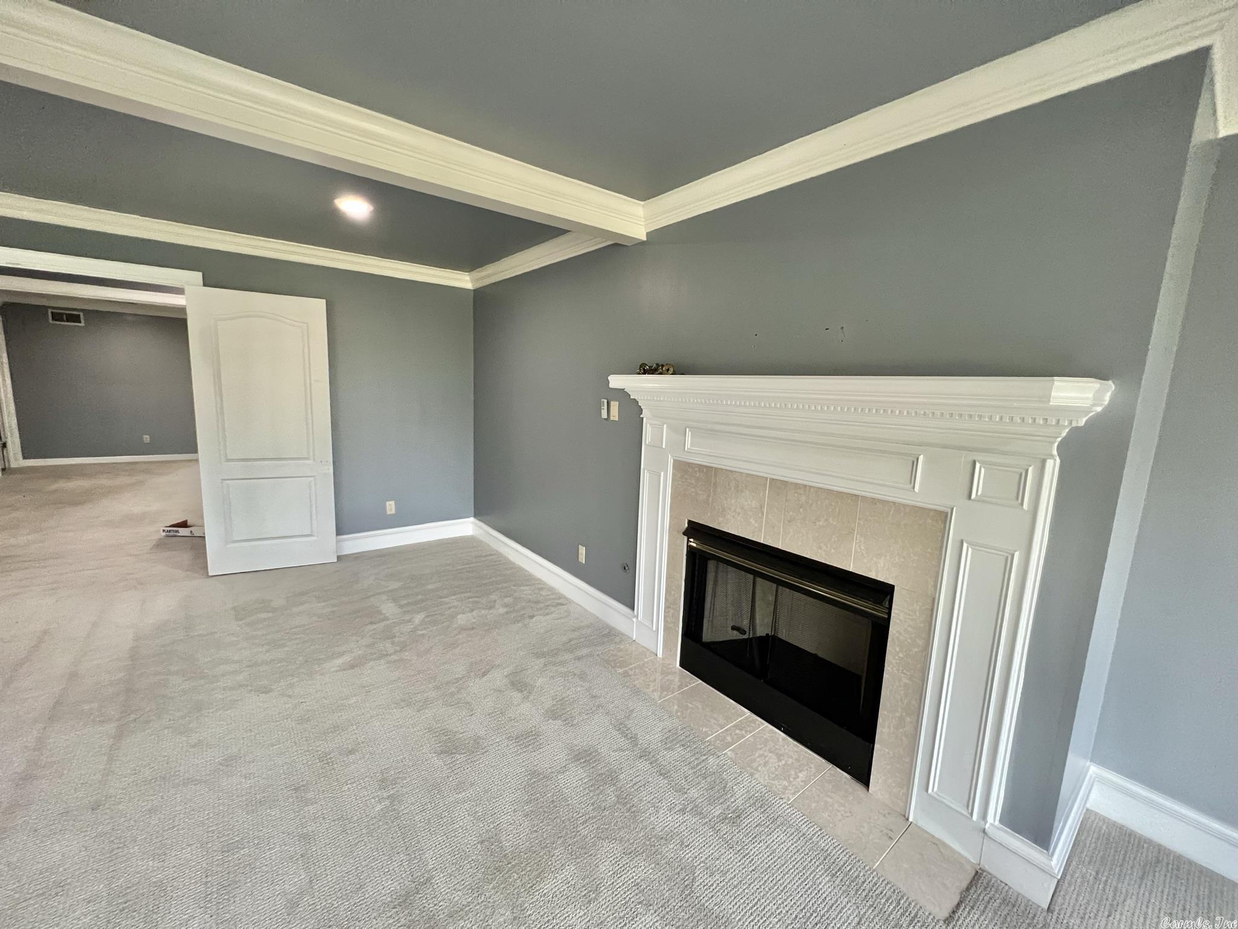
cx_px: 619
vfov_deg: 89.9
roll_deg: -1.5
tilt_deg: -9.4
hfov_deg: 106.2
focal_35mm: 13
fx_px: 465
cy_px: 464
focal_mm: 1.57
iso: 400
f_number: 1.8
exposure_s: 1/60
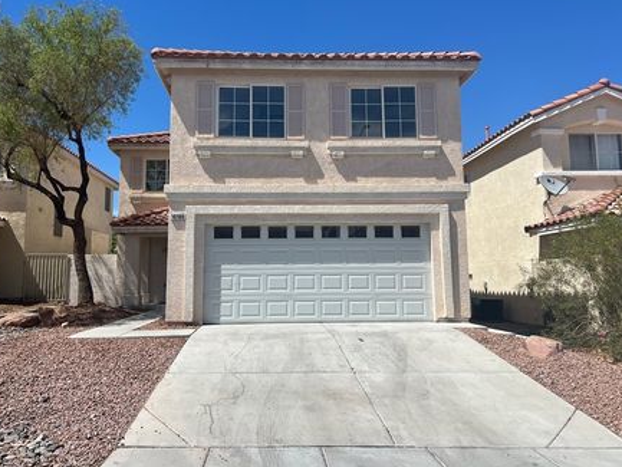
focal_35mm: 30
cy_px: 211
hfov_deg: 59.9
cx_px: 292
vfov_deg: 46.8
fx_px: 539
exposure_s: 1/6993
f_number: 1.5
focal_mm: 5.7
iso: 50
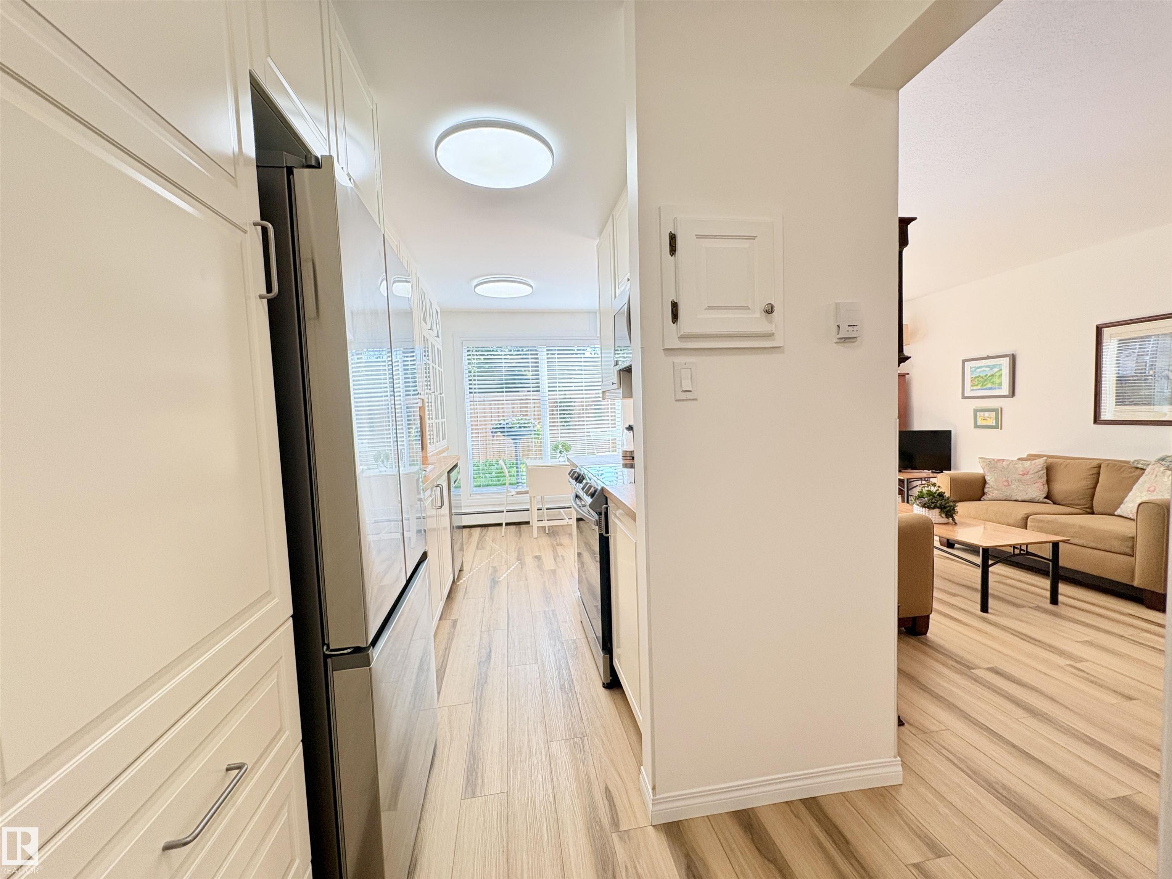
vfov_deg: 85.7
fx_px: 474
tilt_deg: -2.6
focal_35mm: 14
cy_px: 440
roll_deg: +2.3
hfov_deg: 102.1
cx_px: 586
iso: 200
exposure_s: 1/120
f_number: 2.2
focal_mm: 2.22
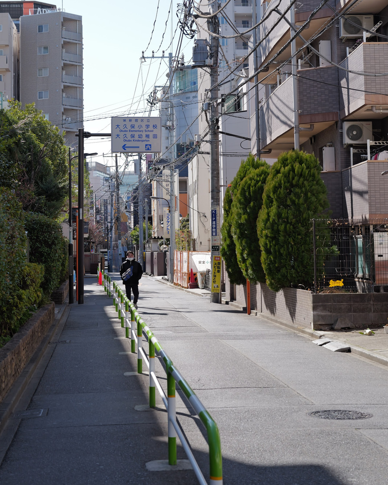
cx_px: 104
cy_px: 142
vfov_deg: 25.5
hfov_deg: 20.6
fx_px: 1062
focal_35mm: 74
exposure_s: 1/320
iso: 100
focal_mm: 43
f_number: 4.5
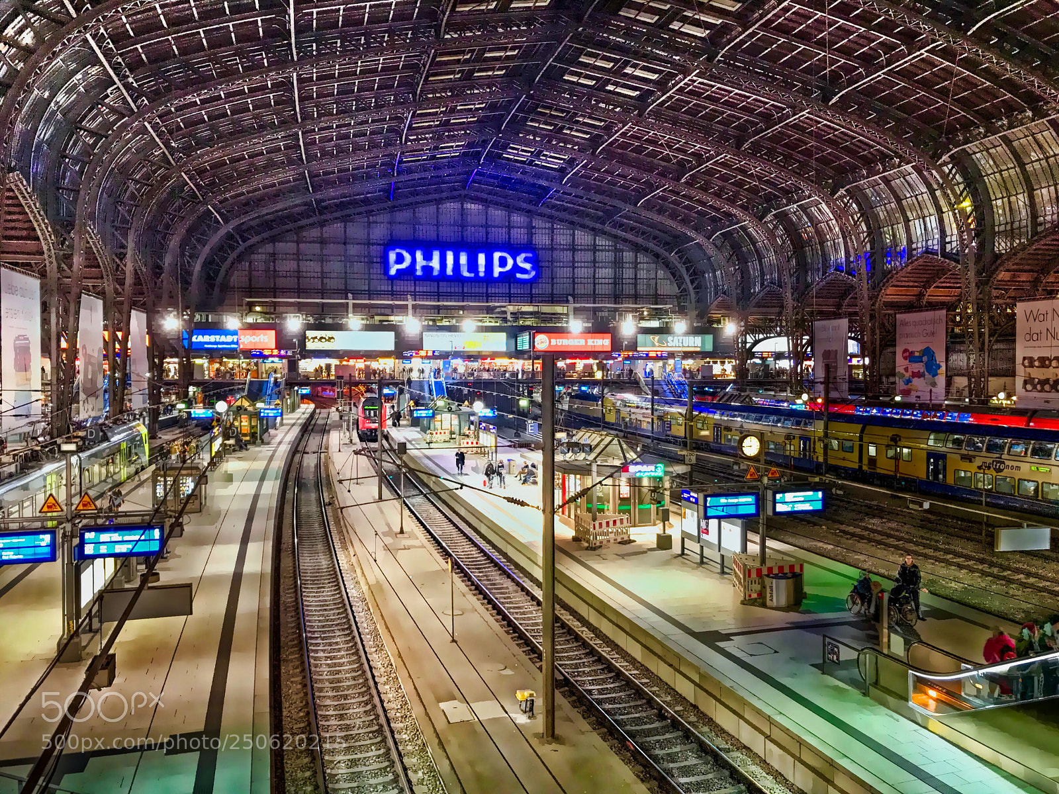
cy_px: 397
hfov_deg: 63.4
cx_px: 530
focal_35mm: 28
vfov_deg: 49.7
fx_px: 857
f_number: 1.8
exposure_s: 1/4
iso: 125
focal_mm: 3.99
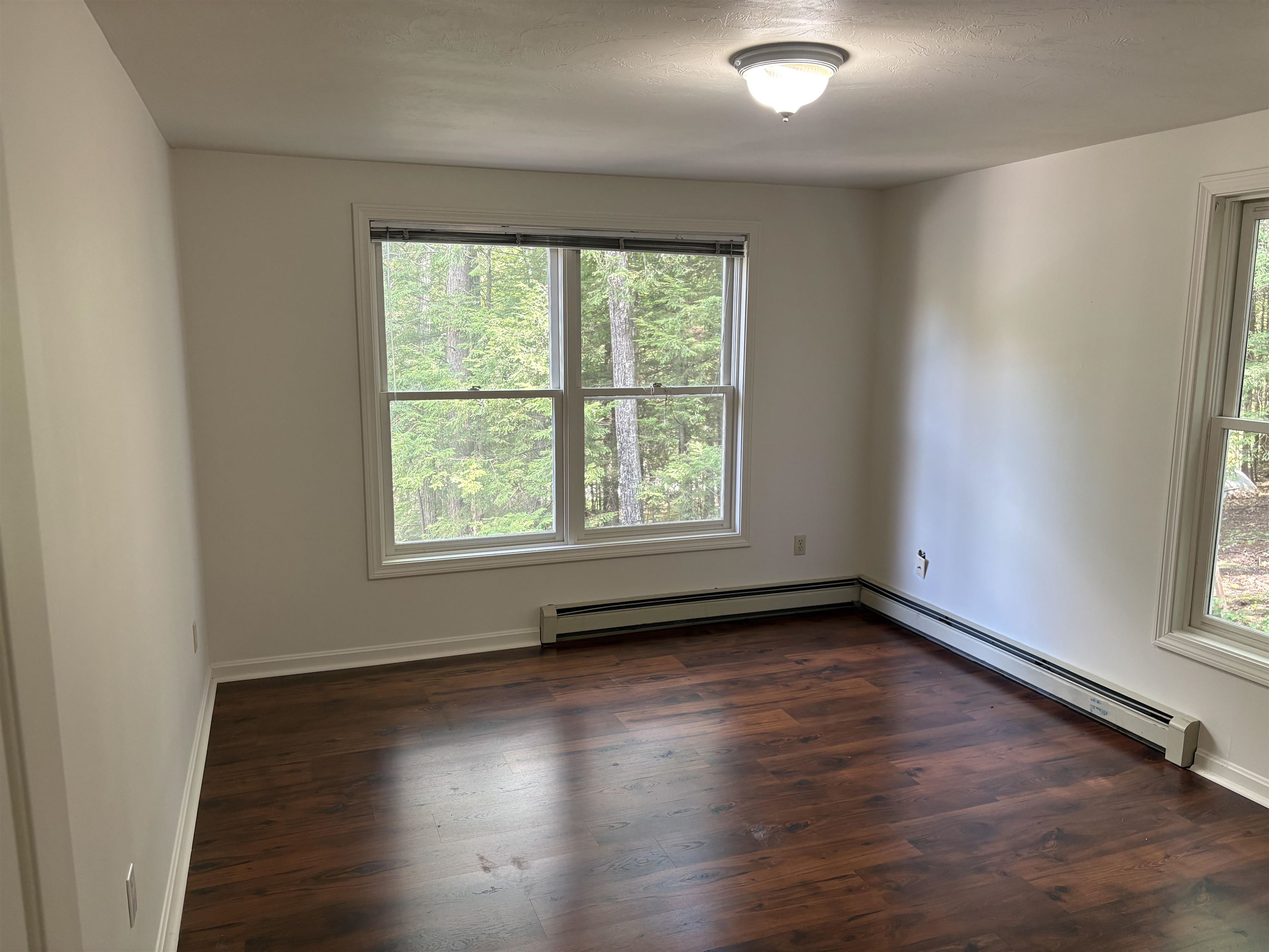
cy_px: 476
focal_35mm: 26
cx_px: 634
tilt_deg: -9.3
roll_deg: +0.2
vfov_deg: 53.1
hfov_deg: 67.3
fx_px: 953
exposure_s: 1/60
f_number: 1.6
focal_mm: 5.96
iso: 125
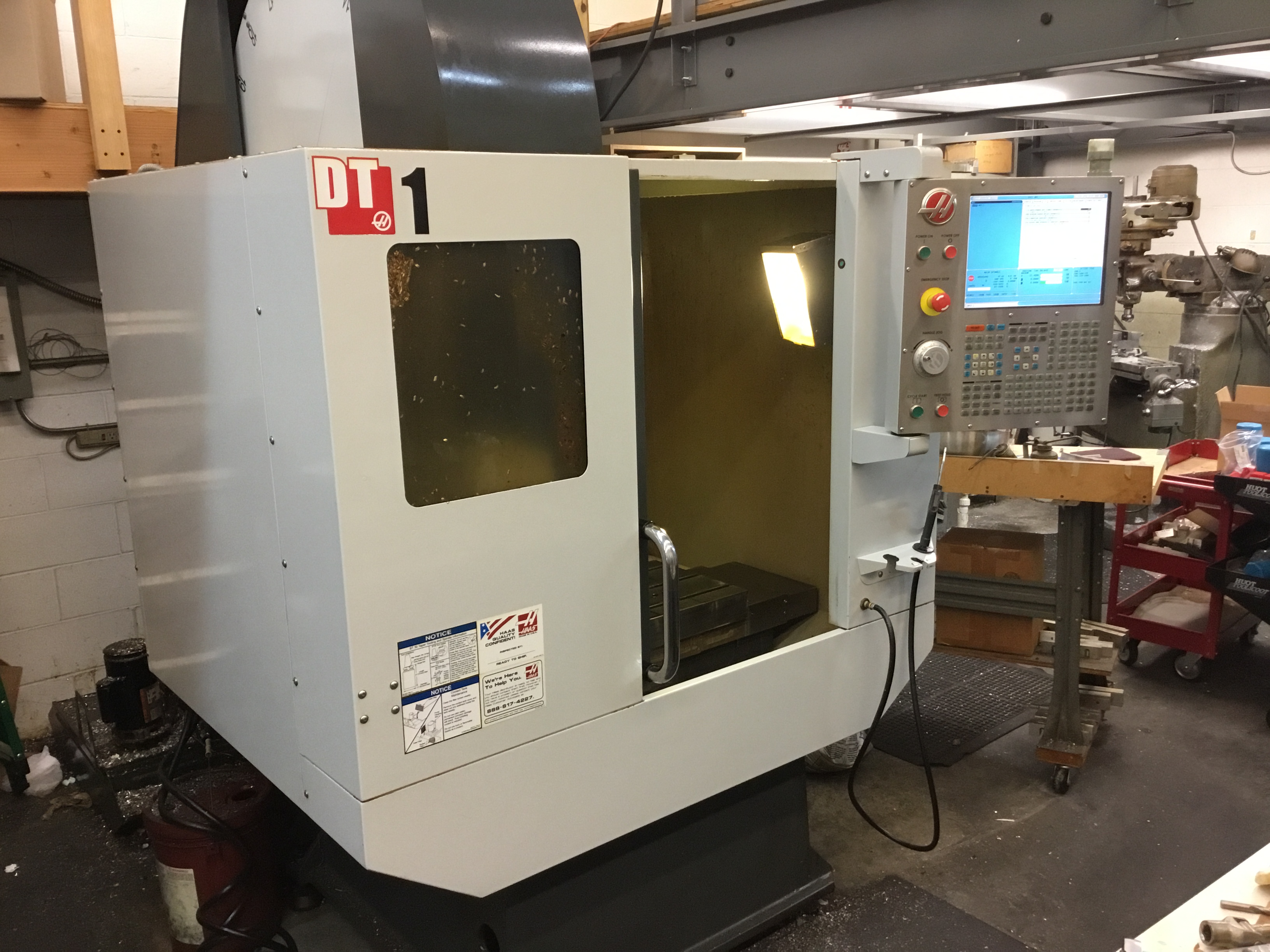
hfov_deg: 58.4
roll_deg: +1.4
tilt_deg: -13.8
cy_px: 476
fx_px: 1137
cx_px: 635
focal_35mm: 31
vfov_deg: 45.4
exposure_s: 1/30
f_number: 2.4
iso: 125
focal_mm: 3.3
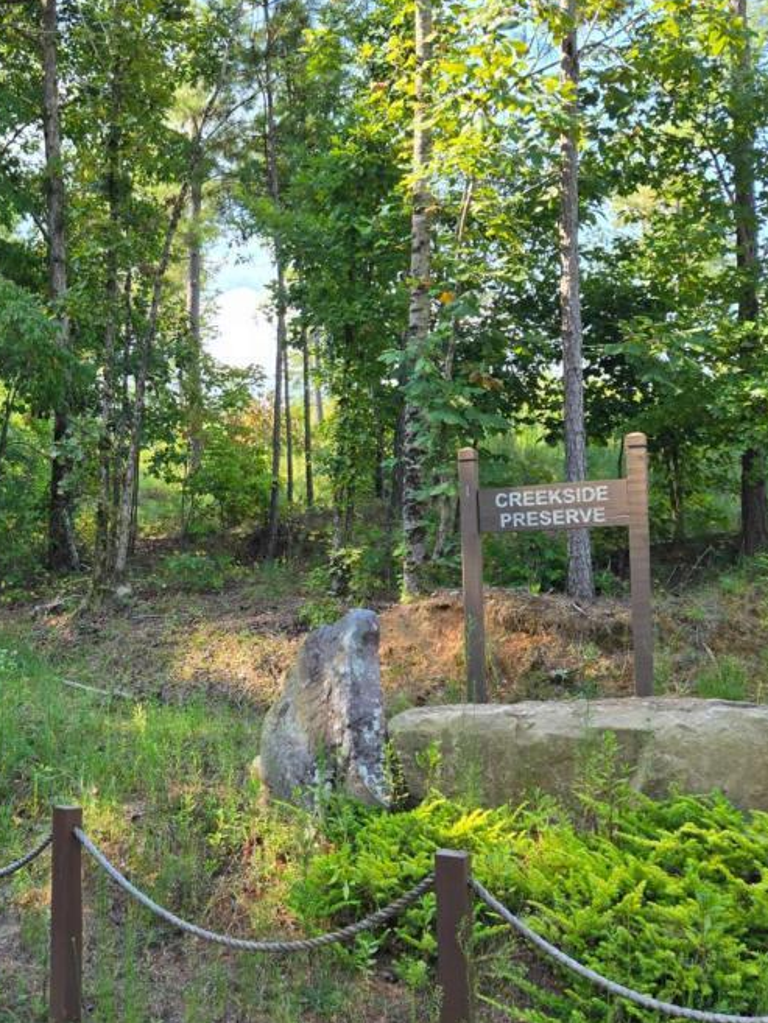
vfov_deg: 44.8
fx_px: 1242
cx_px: -6
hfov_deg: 31.7
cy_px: 534
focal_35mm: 42
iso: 80
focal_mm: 5.4
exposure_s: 1/1090
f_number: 1.8
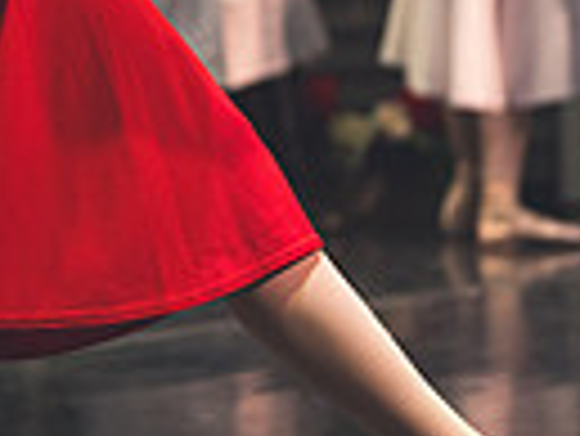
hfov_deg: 6.5
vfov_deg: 4.9
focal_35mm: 303
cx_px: -99
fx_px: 5082
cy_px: -160
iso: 1800
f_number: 2.8
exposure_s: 1/250
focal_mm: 70
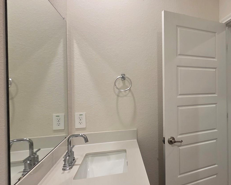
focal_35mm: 25
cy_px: 91
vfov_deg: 56.8
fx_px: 171
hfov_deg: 63.1
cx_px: 180
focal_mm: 2.2
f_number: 1.9
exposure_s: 1/120
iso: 160
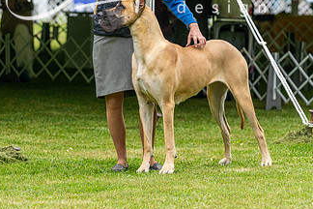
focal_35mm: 224
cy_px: 37
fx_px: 1947
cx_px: 146
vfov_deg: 6.1
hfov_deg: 9.2
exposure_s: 1/800
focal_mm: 125
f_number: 4
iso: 640
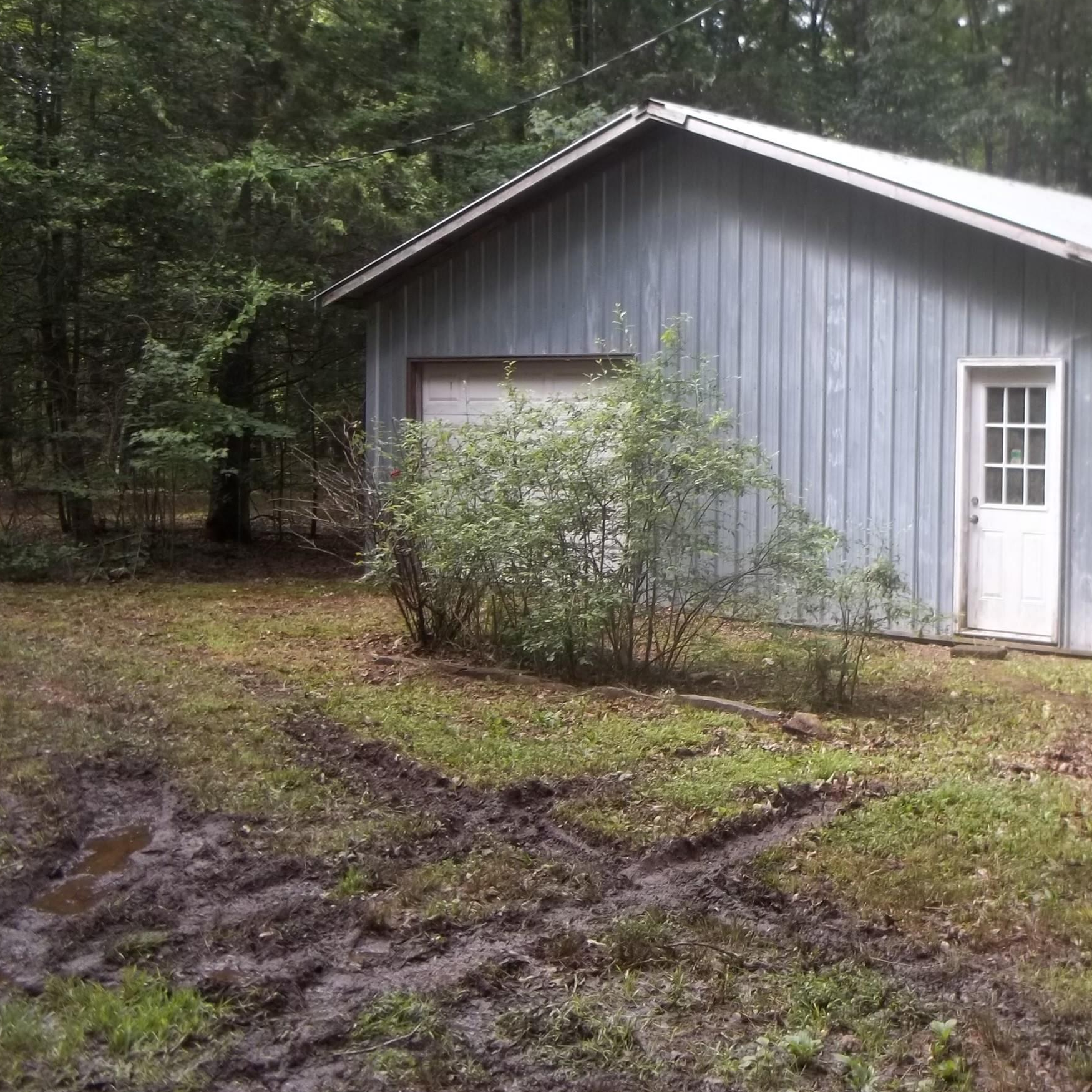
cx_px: 812
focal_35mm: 48
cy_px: 437
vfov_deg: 35.2
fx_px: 1713
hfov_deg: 34.6
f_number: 3.3
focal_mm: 5.9
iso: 64
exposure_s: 1/100
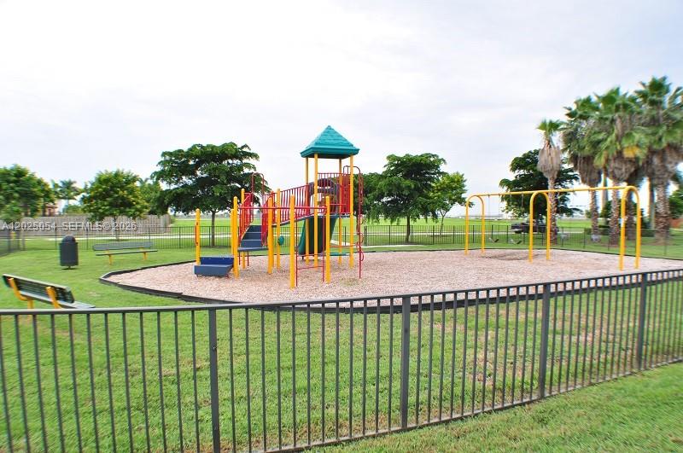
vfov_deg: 43.5
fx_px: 568
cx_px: 342
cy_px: 226
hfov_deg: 62.0
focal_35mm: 30
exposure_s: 1/200
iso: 200
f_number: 7.1
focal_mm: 20
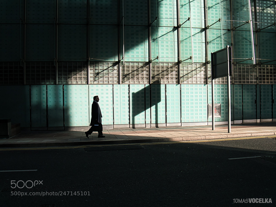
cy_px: 104
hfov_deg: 51.4
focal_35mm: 36
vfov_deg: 39.7
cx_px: 138
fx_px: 287
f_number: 8
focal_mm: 18
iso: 320
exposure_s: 1/800
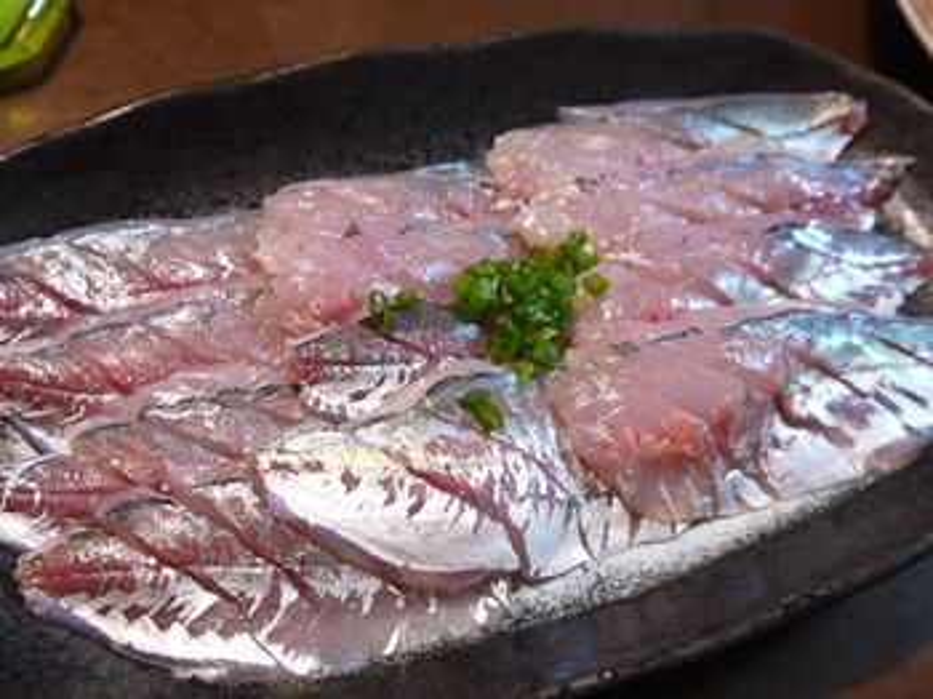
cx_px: 466
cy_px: 350
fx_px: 1131
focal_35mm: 42
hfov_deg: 44.8
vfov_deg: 34.3
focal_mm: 15
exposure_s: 1/13
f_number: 3.6
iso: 400
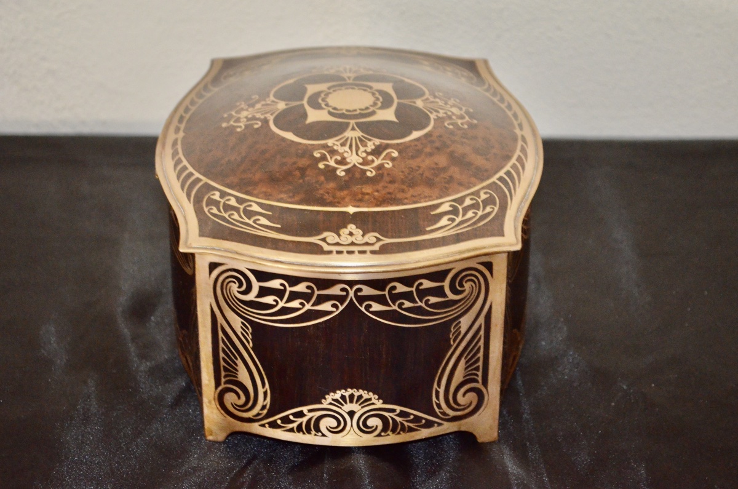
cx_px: 369
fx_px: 1688
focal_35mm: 82
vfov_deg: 16.5
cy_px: 244
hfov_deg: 24.7
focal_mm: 55
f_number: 5.6
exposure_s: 1/60
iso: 3200
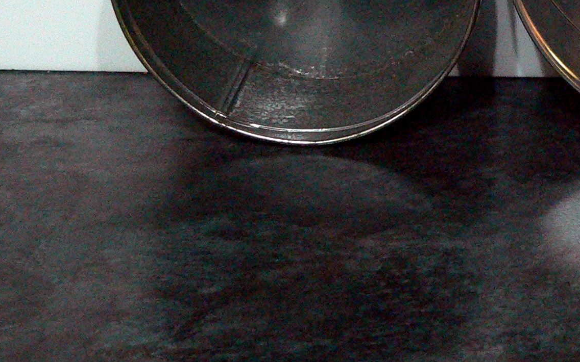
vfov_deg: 14.8
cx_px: 582
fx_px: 1359
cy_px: -53
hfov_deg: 23.1
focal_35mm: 86
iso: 400
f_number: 2.8
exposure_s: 1/20
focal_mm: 6
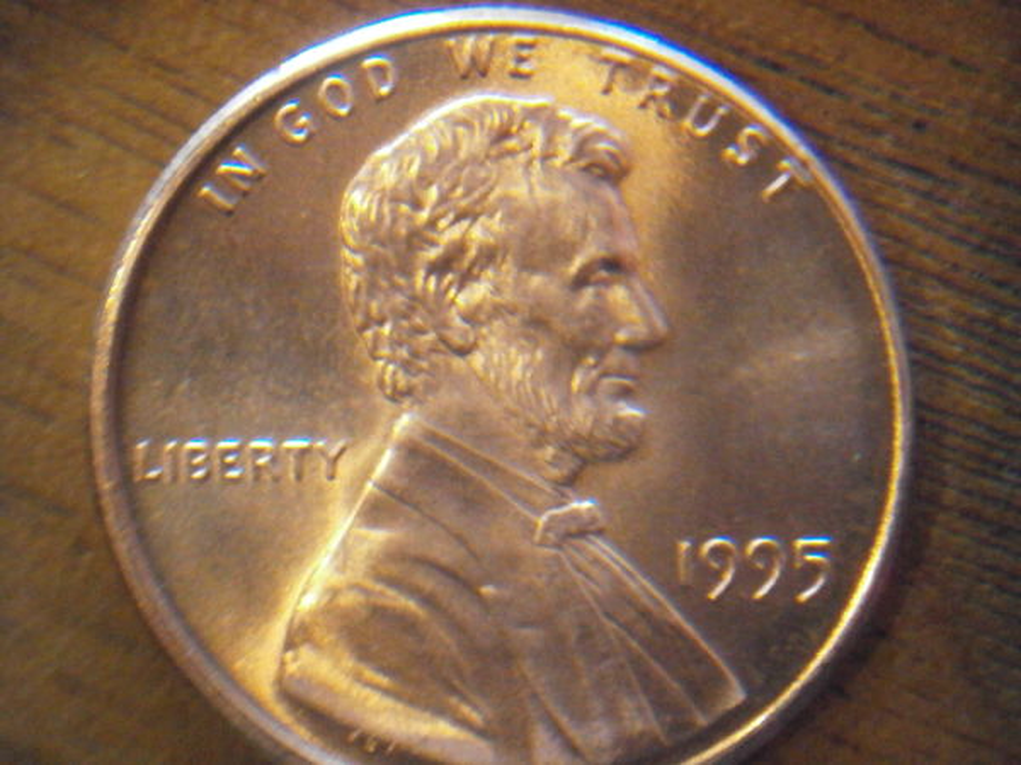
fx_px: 2153
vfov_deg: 20.2
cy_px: 382
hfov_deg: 26.7
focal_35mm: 73
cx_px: 510
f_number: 4.4
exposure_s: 1/15
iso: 1600
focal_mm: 13
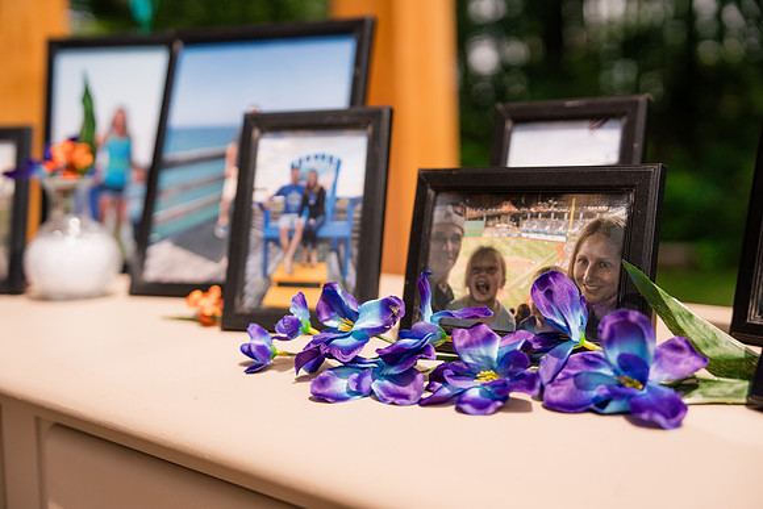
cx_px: 382
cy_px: 254
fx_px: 954
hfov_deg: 43.6
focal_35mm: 45
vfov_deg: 29.9
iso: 160
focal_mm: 45
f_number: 2.8
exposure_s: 1/2000
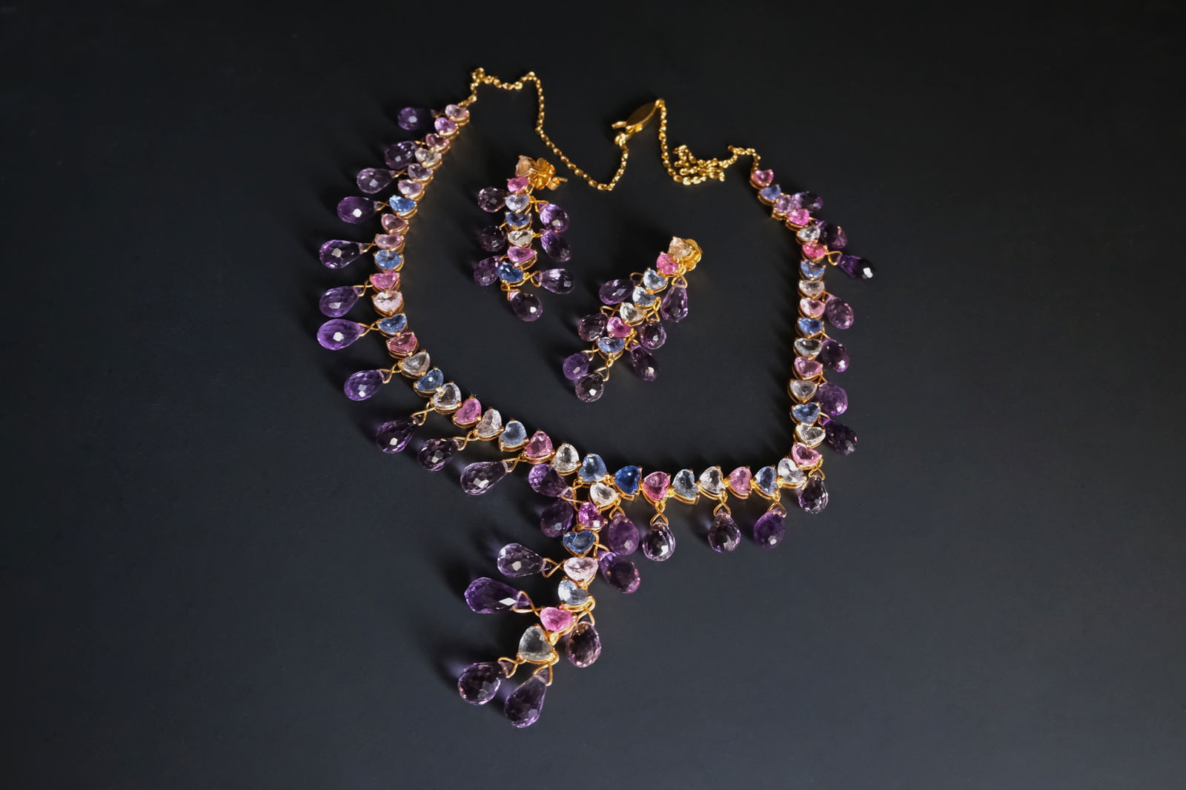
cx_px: 593
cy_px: 395
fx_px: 758
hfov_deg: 76.1
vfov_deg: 55.1
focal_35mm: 23
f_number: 6.4
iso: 1600
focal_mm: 15
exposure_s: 1/15
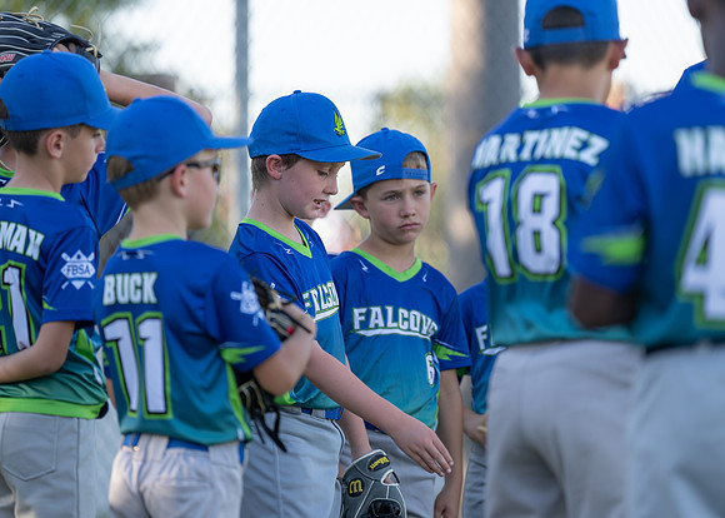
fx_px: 4314
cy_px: 259
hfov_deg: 9.6
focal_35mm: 210
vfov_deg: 6.9
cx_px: 362
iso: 125
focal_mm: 200
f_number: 2.8
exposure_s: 1/320
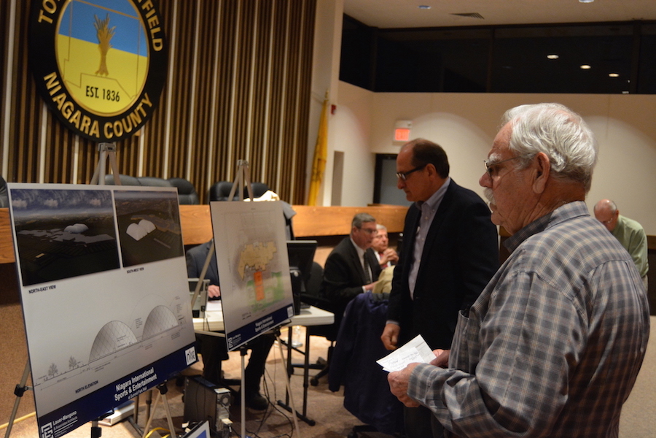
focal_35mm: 39
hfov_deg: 49.6
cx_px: 328
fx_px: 711
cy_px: 219
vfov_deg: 34.2
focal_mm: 26
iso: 2200
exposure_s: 1/30
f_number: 4
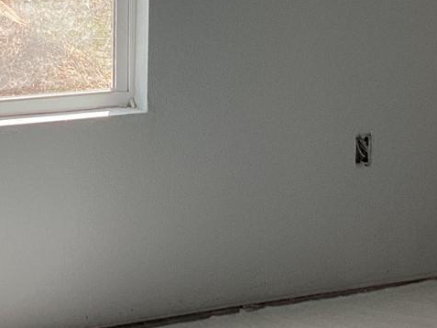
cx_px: 45
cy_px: -14
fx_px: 1313
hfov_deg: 18.6
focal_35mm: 104
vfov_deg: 14.0
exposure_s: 1/125
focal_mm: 3.3
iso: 25
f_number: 2.4
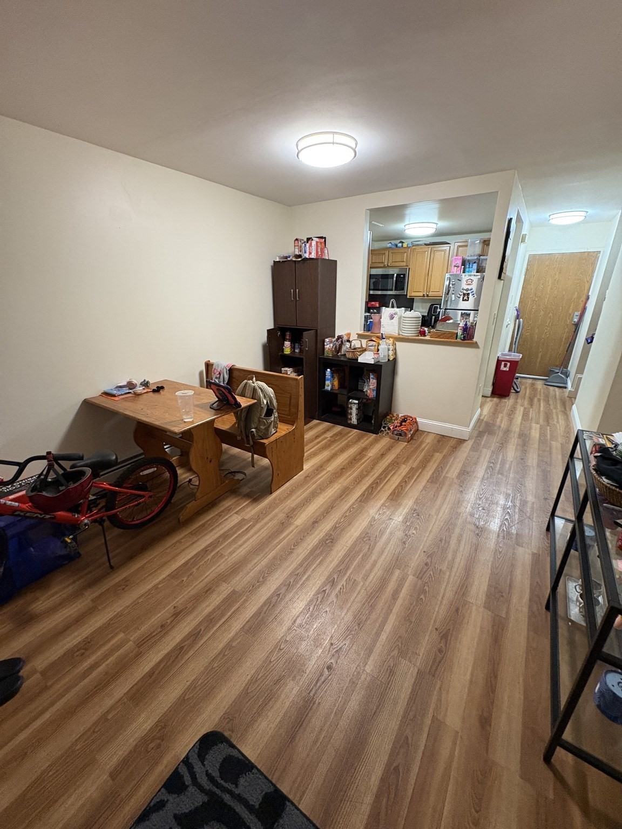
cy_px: 414
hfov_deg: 85.7
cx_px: 311
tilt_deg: -17.7
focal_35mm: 14
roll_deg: +1.3
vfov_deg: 102.1
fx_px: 335
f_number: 2.2
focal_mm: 2.22
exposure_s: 1/60
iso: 500
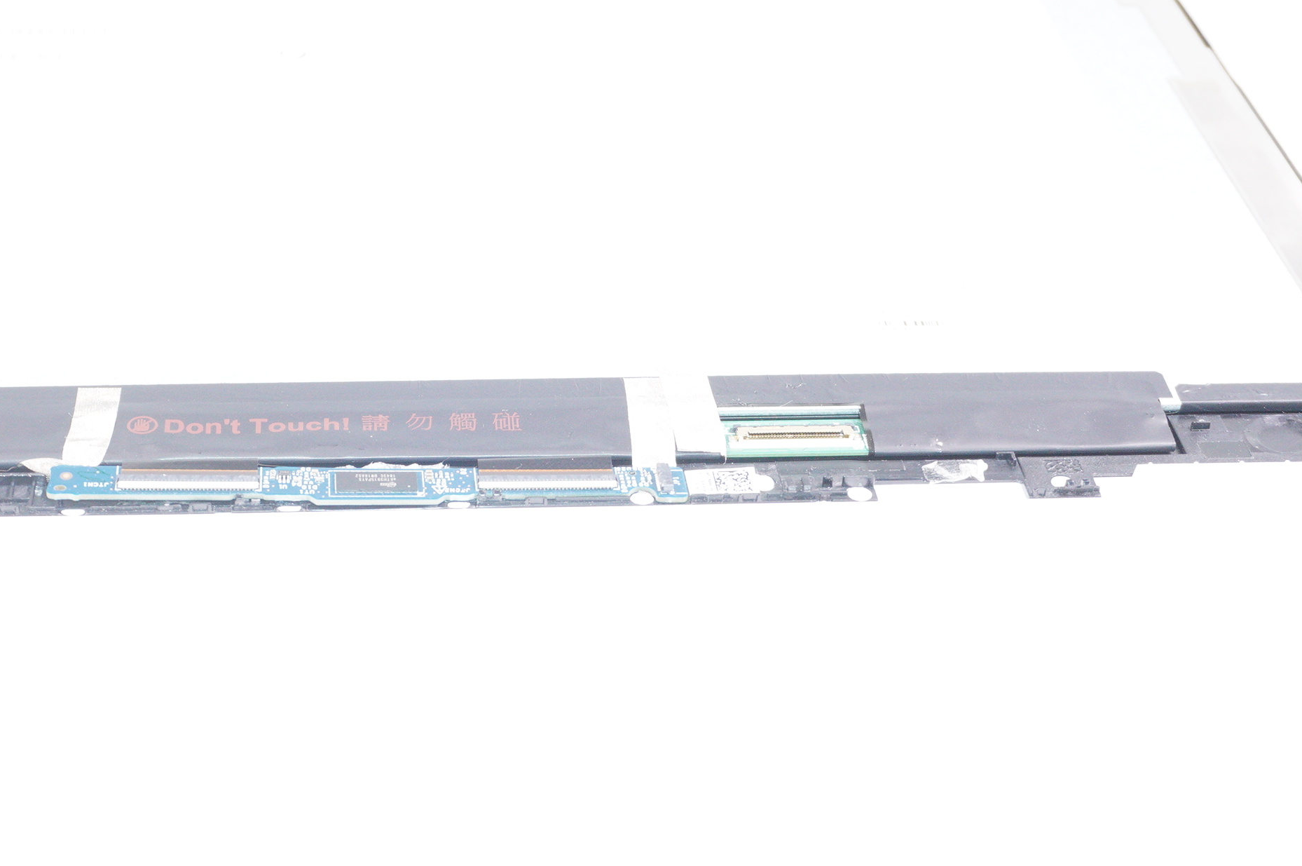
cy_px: 388
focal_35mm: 68
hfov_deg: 29.5
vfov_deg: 20.0
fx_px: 2457
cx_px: 467
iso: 1000
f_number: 5.6
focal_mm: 28
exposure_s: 1/160
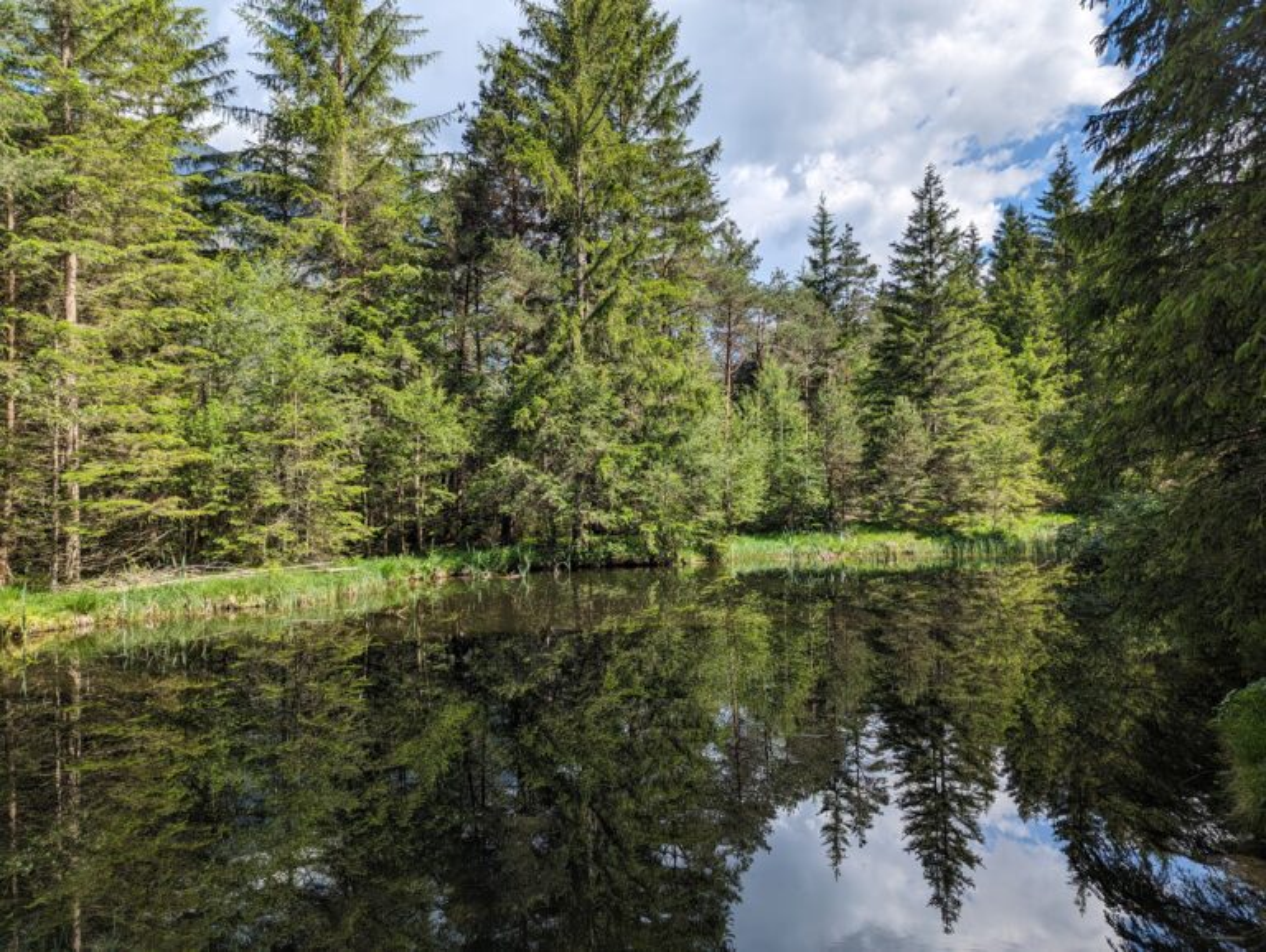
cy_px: 476
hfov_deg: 71.5
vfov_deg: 56.9
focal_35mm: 24
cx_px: 633
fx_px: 879
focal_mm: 6.81
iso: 46
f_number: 1.85
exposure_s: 1/1825
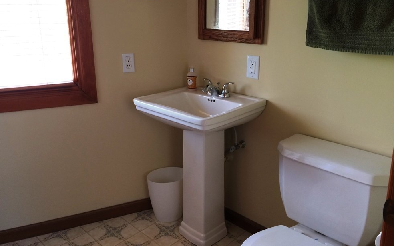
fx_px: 344
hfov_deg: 59.6
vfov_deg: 39.3
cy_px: 98
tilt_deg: -17.2
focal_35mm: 32
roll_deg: -0.5
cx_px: 193
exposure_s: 1/30
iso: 64
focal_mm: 4.15
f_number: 2.2
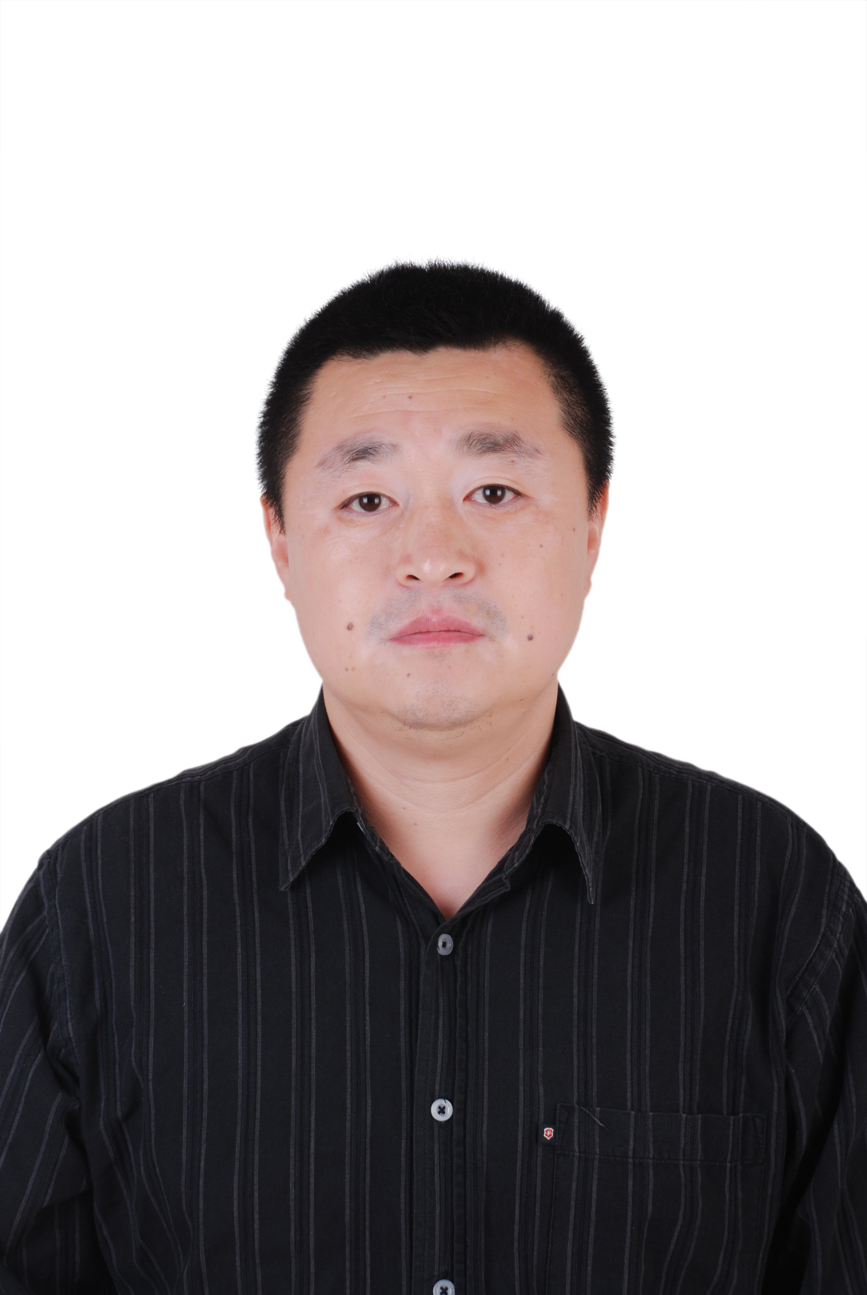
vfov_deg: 26.0
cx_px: 434
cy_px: 648
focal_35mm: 78
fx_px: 2810
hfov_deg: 17.5
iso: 100
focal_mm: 52
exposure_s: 1/125
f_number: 8
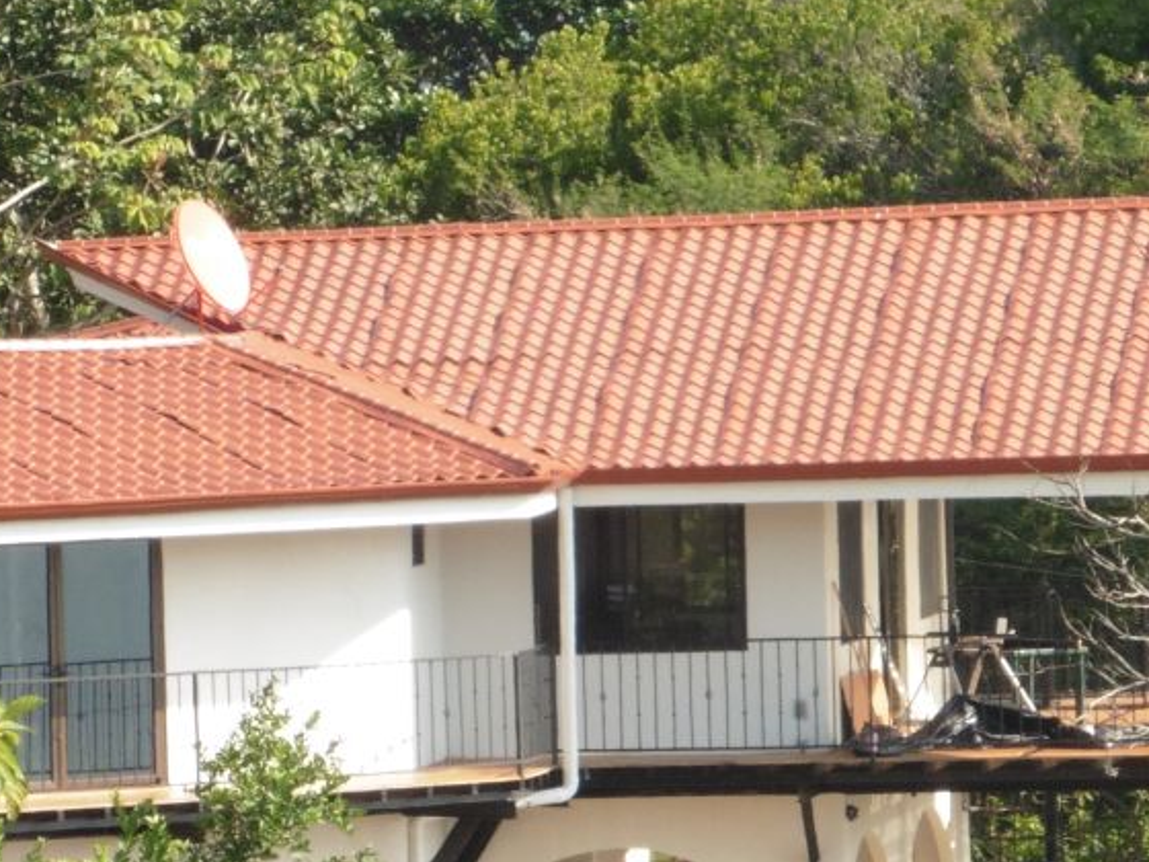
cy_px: 442
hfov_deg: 4.0
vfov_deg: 3.0
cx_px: 458
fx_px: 16630
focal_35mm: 501
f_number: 6.3
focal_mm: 33.3
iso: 100
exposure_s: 1/125
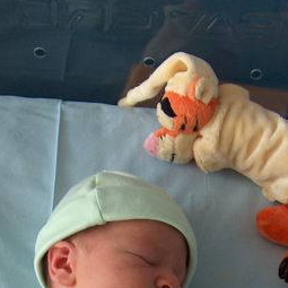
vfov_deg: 20.1
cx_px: 123
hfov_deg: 21.1
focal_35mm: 82
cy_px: 321
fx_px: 772
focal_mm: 7.6
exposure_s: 1/67.2
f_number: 2.8
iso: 200
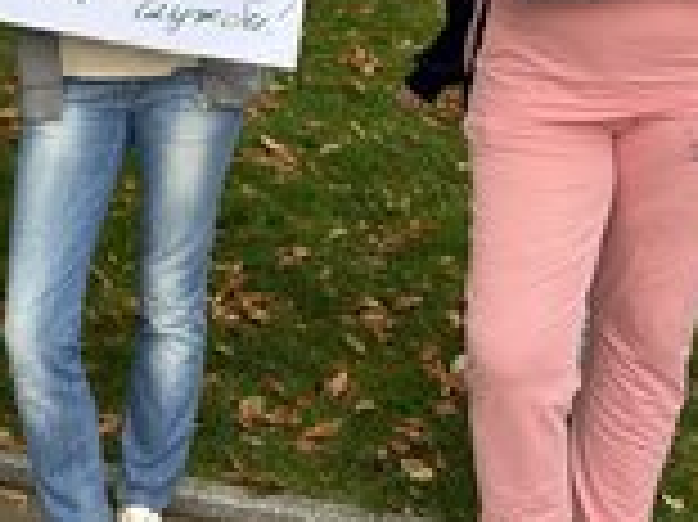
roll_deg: +2.2
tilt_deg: -5.6
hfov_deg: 27.3
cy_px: -112
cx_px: -9
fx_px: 1350
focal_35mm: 67
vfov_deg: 20.4
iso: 50
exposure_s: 1/572
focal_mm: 5.7
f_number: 1.5
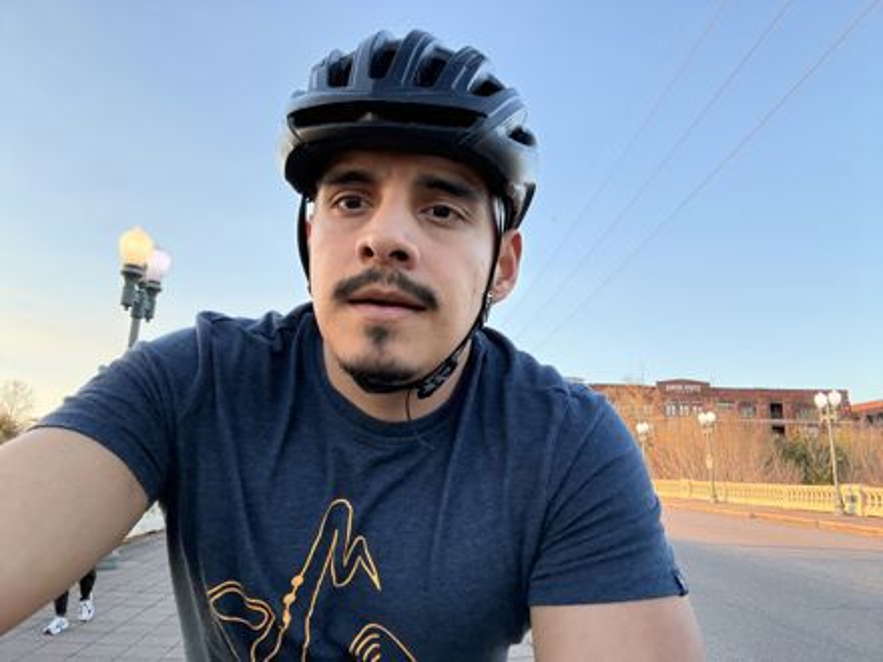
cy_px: 331
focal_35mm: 23
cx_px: 442
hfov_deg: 73.9
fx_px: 587
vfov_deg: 58.9
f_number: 1.9
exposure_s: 1/190
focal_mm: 2.69
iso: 64
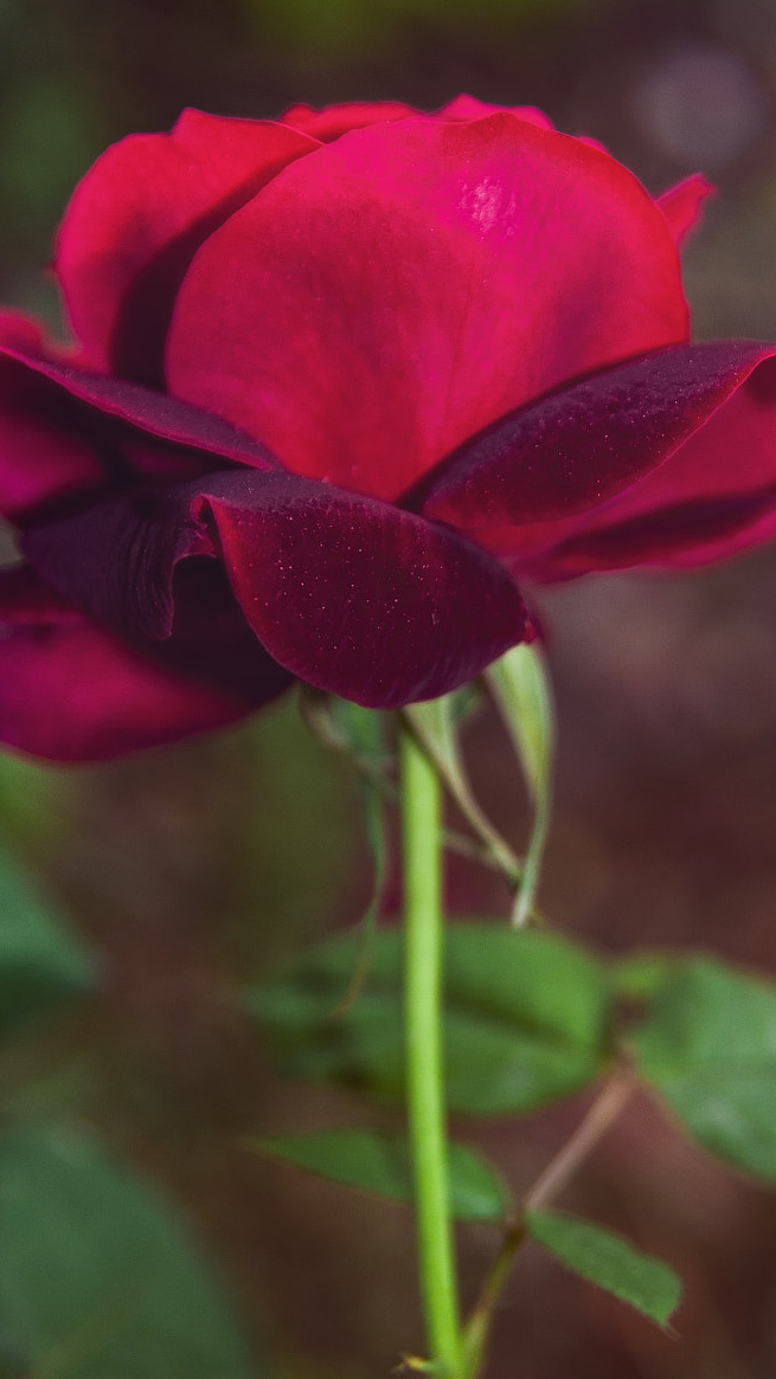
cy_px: 782
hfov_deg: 17.5
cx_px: 360
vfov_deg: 30.5
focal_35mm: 69
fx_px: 2525
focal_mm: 32
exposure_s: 1/60
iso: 200
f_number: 2.8
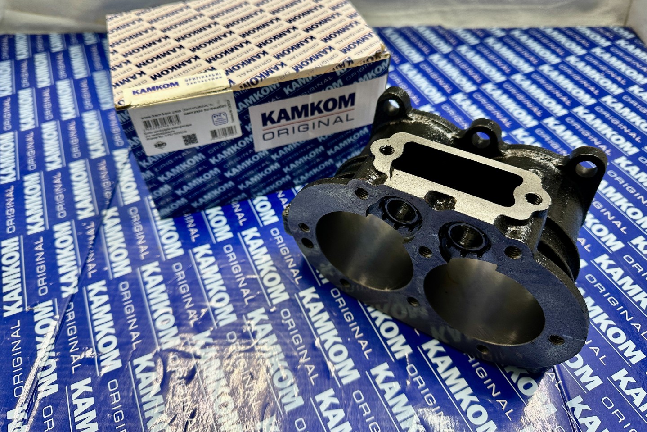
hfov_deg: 71.5
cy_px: 196
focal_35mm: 25
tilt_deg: -47.8
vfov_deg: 51.2
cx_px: 324
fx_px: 449
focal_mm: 6.86
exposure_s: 1/100
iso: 160
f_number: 1.78
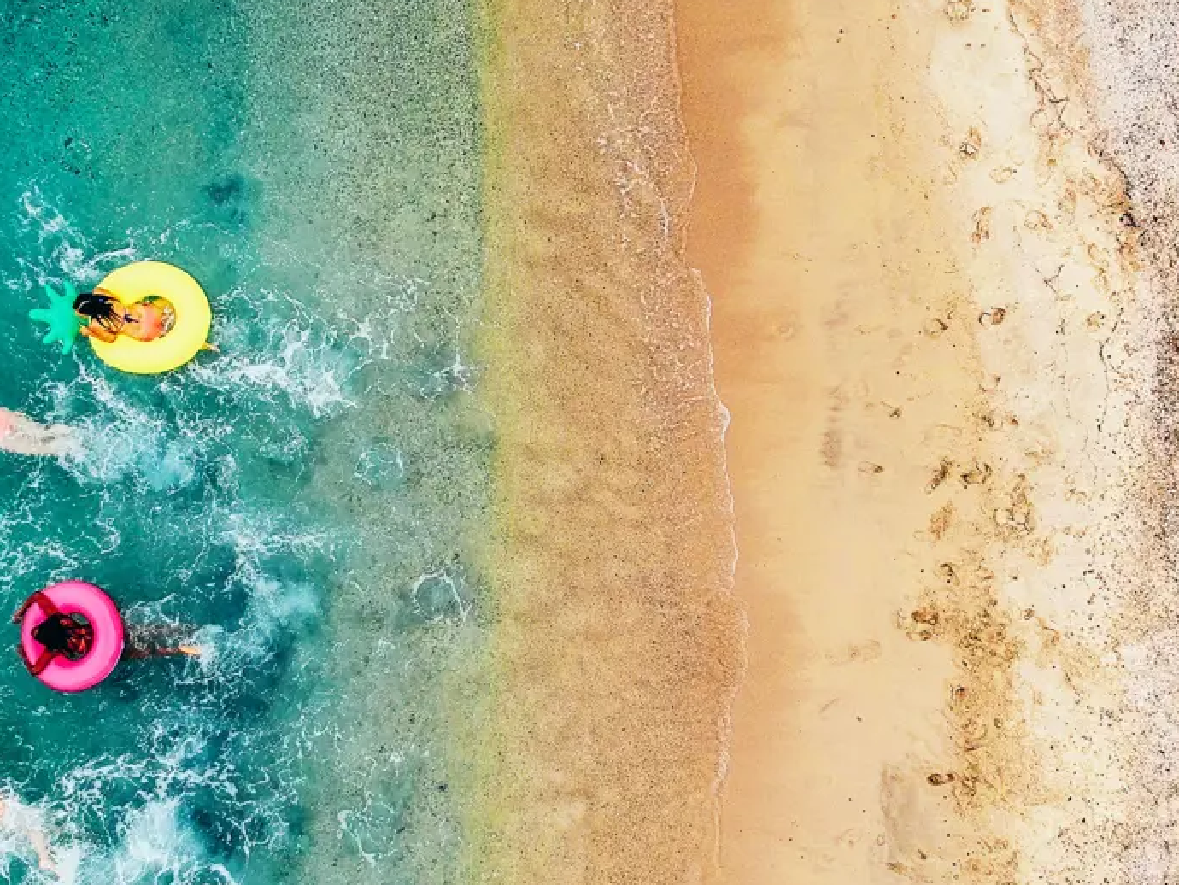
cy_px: 518
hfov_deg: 46.8
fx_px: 1363
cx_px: 571
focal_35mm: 40
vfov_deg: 35.9
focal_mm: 4.49
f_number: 2.6
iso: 100
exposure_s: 1/1250
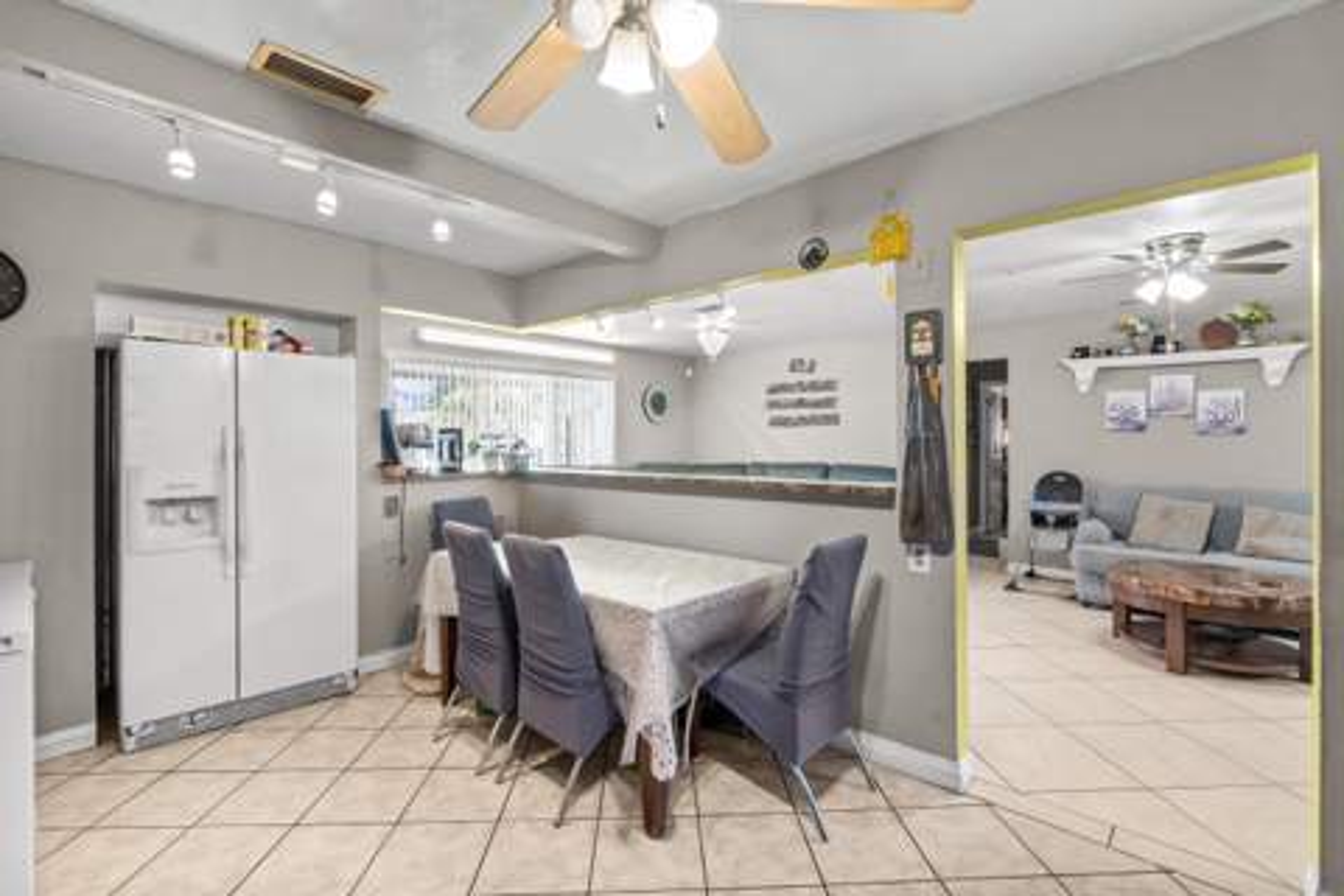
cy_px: 448
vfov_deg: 73.7
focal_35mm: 16
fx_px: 597
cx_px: 672
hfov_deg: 96.7
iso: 12800
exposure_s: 1/50
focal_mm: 16
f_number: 9
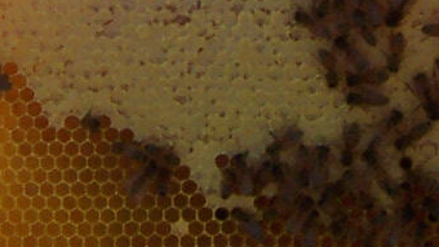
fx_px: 2223
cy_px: -343
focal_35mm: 191
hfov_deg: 11.3
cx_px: 311
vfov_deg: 6.1
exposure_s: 1/350
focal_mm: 5.6
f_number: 5.6
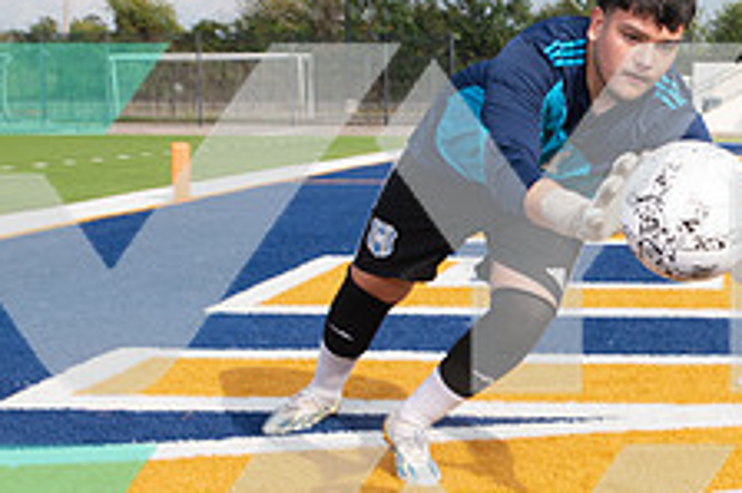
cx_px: 666
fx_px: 1709
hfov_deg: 23.8
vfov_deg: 16.4
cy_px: 220
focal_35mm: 83
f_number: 7.1
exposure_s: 1/400
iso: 100
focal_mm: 32
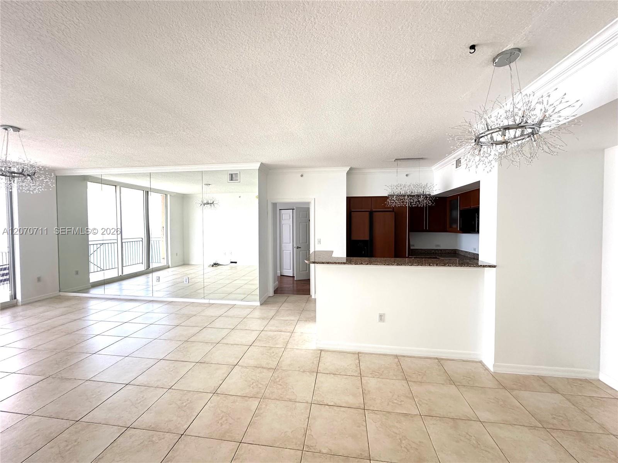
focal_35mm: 14
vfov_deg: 85.7
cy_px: 232
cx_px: 309
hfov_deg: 102.1
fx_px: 250
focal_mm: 2.22
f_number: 2.2
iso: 160
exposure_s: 1/99
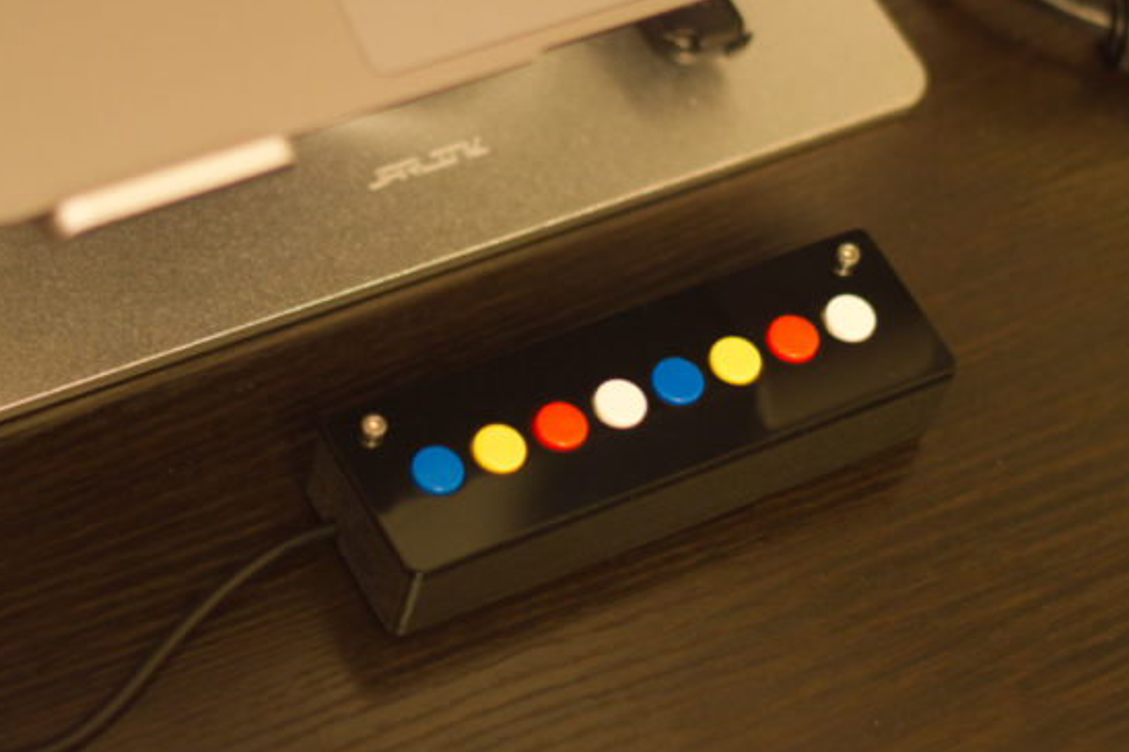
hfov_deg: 19.5
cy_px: 275
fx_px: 3292
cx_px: 564
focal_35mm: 105
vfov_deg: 13.0
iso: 400
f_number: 1.8
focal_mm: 50
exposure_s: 1/30
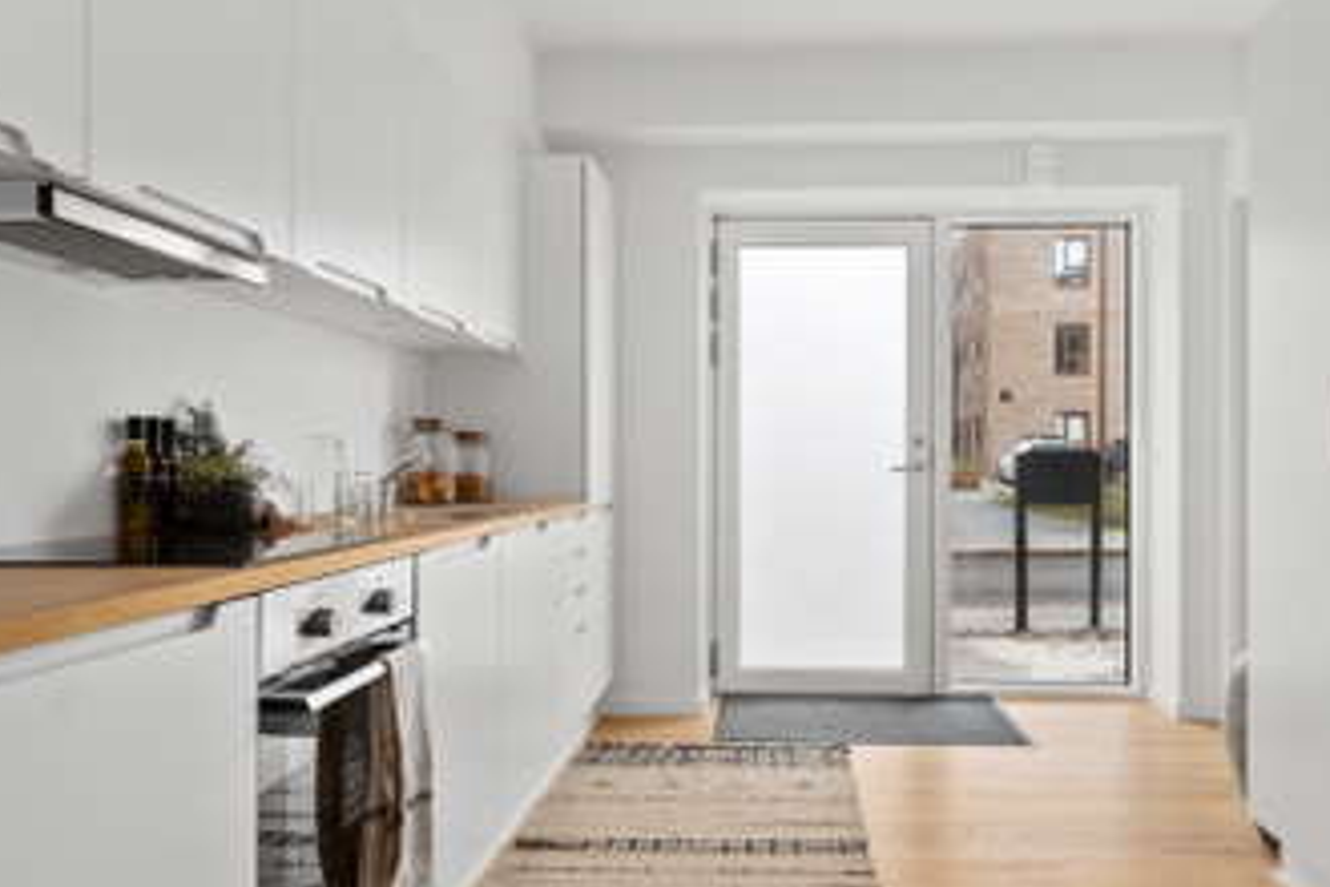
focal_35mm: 29
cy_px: 456
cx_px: 750
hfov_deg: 64.1
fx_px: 1058
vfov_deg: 45.5
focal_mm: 15
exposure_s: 1.6
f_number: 8
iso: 100
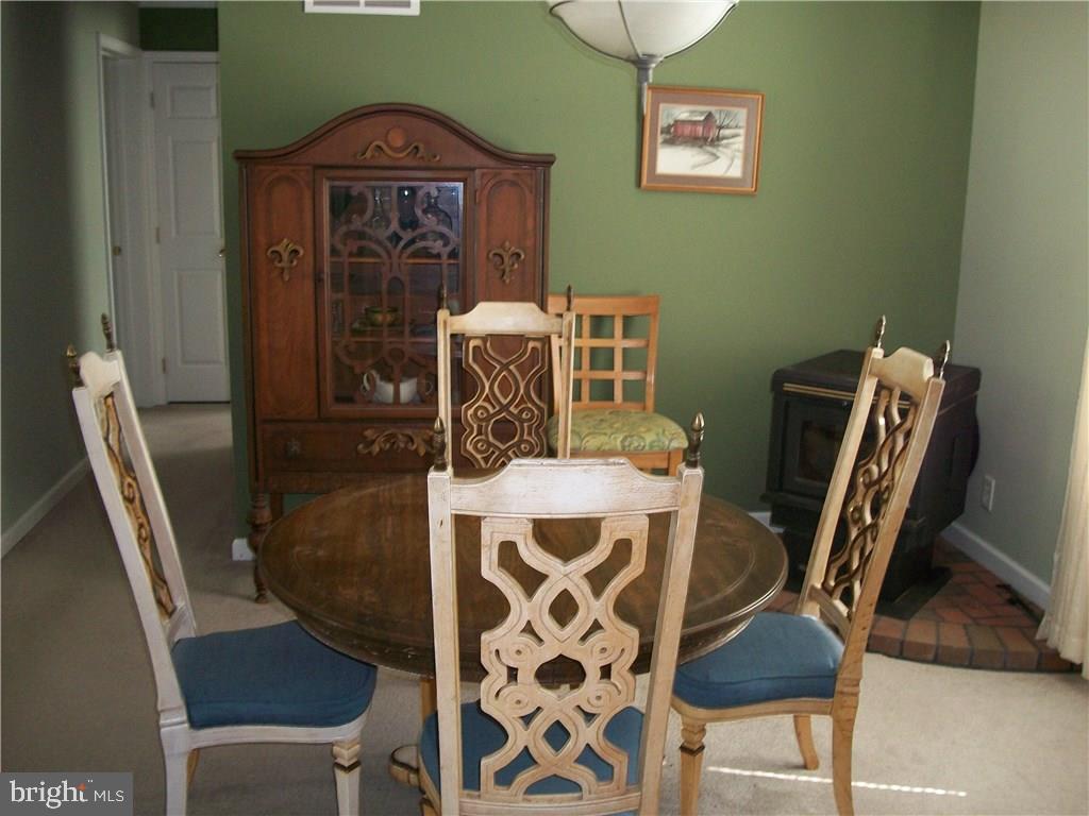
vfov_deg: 44.2
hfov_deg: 56.8
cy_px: 408
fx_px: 1007
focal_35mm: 32
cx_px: 544
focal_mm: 5.7
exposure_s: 1/30
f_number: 2.9
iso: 160
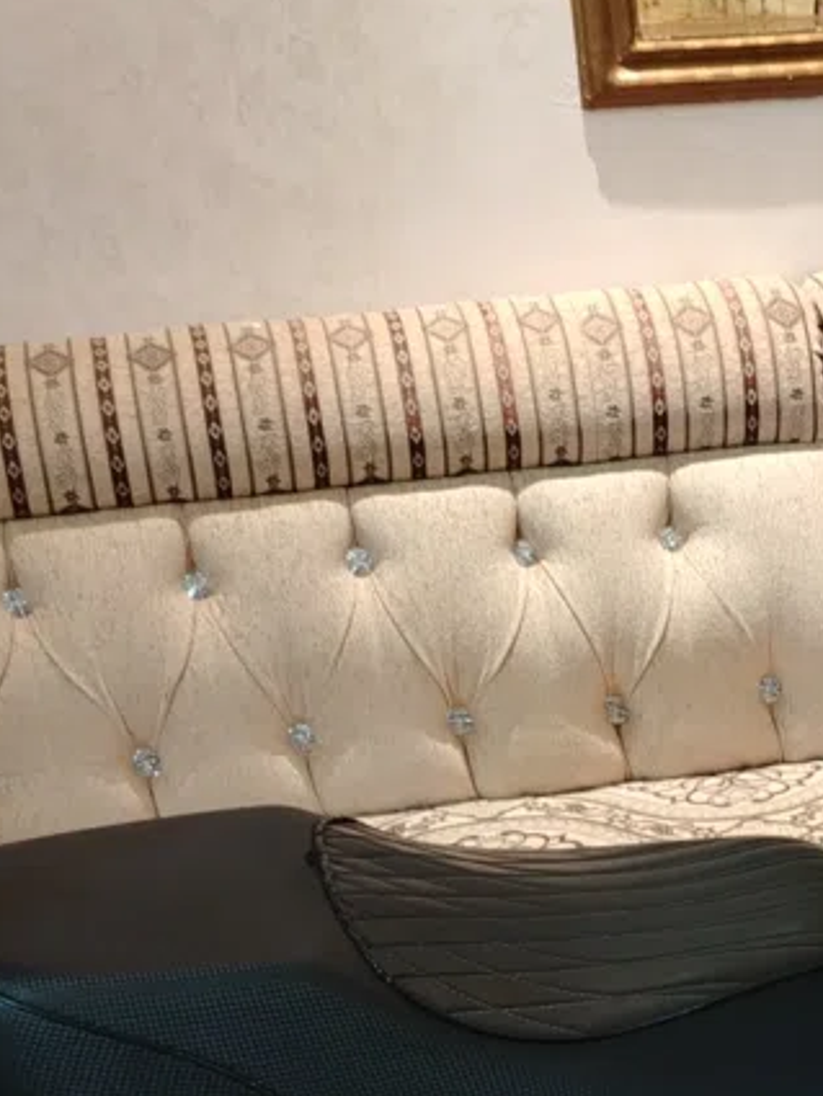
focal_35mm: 77
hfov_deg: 18.3
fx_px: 2440
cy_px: 1257
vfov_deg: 23.5
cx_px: 962
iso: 828
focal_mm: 5.25
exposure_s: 1/33.3
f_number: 1.75
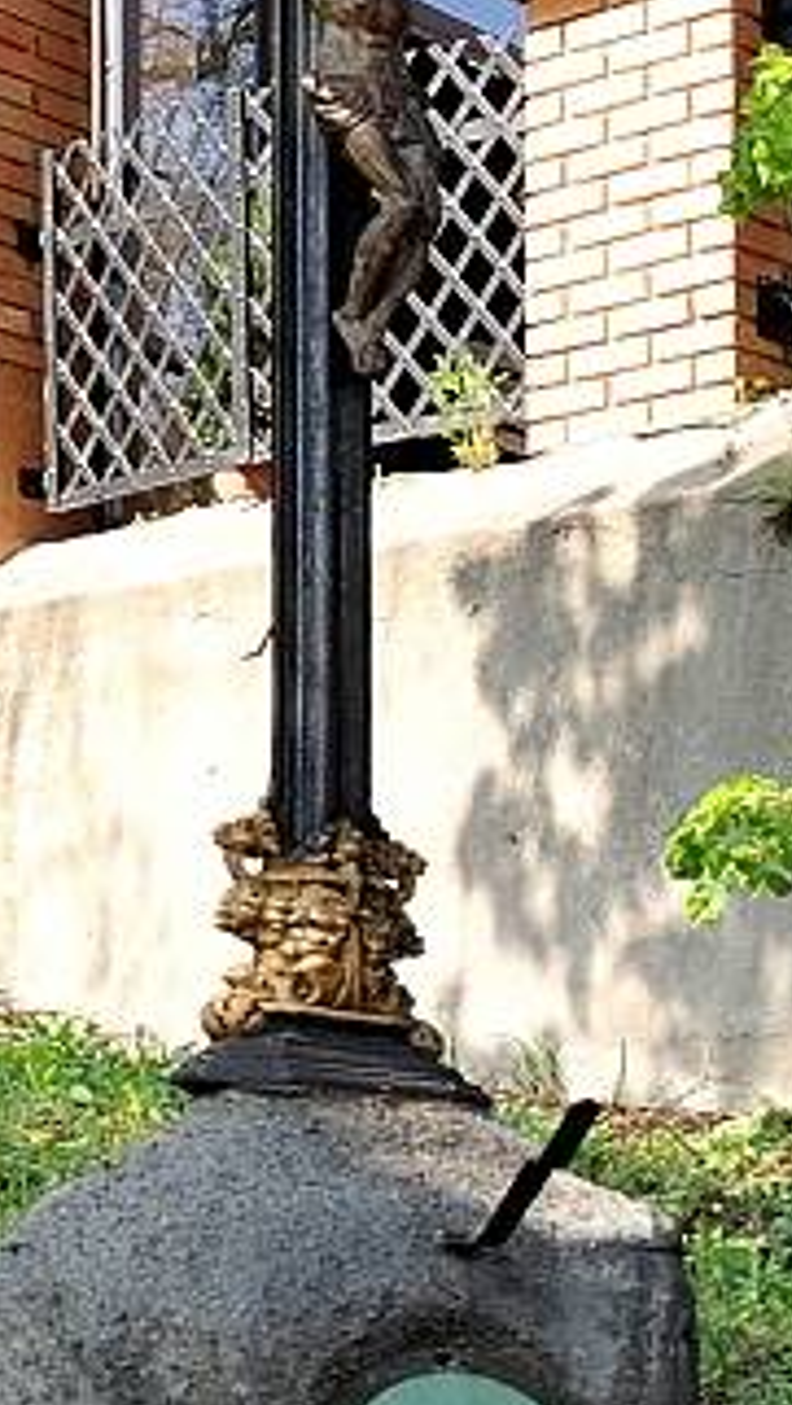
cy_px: 1440
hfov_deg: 9.4
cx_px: 2564
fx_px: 3466
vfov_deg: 22.0
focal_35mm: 93
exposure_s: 1/200
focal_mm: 19
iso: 400
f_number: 7.1
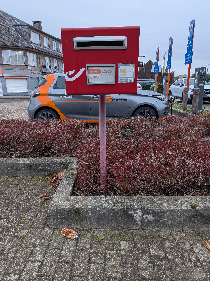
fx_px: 194
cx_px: 105
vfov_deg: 71.6
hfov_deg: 56.8
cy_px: 140
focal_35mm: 24
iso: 82
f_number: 1.7
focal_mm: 4.53
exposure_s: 1/50
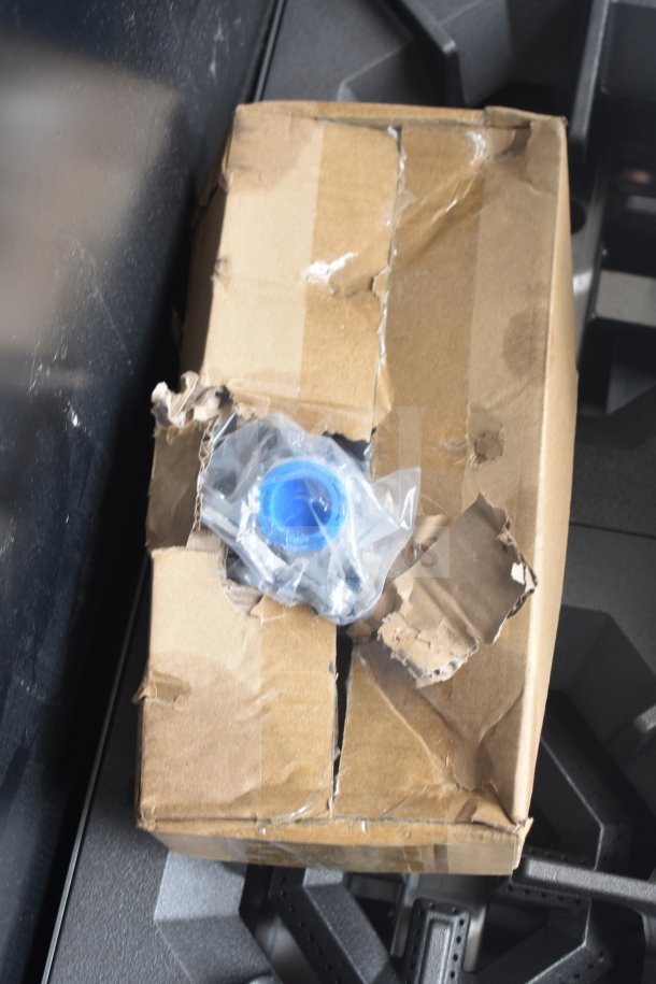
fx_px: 1722
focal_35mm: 63
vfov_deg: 31.9
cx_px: 328
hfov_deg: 21.6
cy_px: 492
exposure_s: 1/60
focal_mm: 42
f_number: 5
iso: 450
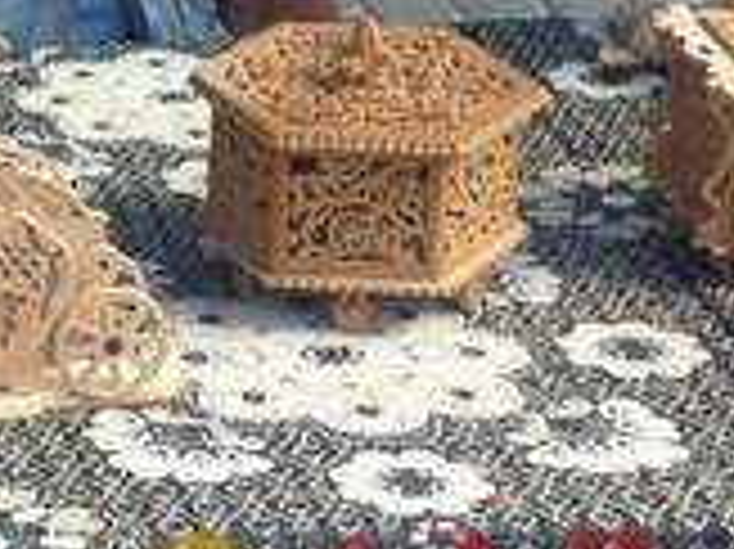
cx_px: -131
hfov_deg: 12.9
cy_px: -130
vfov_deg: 9.7
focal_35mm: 150
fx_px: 3178
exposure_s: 1/408
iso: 80
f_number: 2.8
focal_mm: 3.85
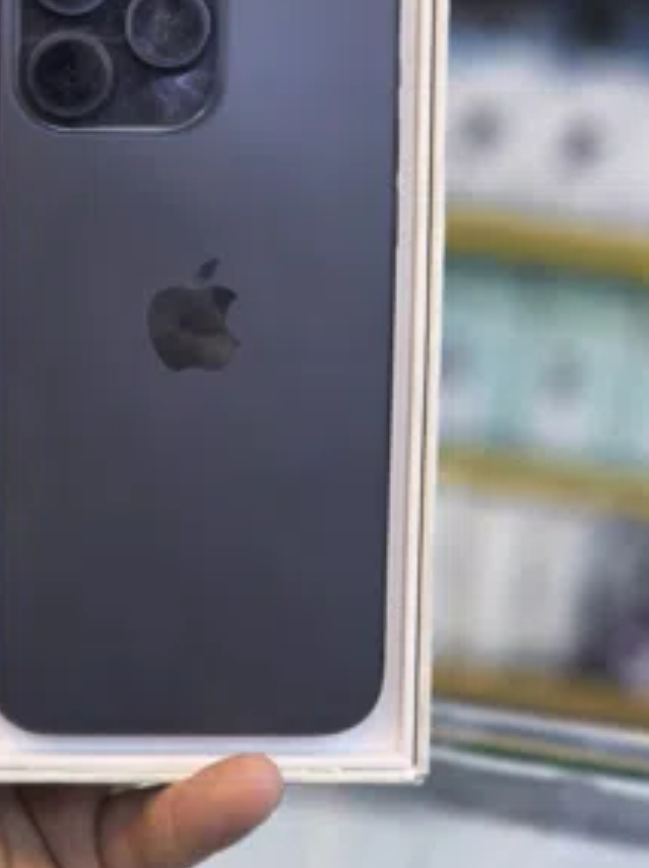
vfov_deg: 20.2
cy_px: 289
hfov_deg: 15.2
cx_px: 198
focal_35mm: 97
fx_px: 2430
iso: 100
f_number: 2.4
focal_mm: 7.9
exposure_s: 1/100
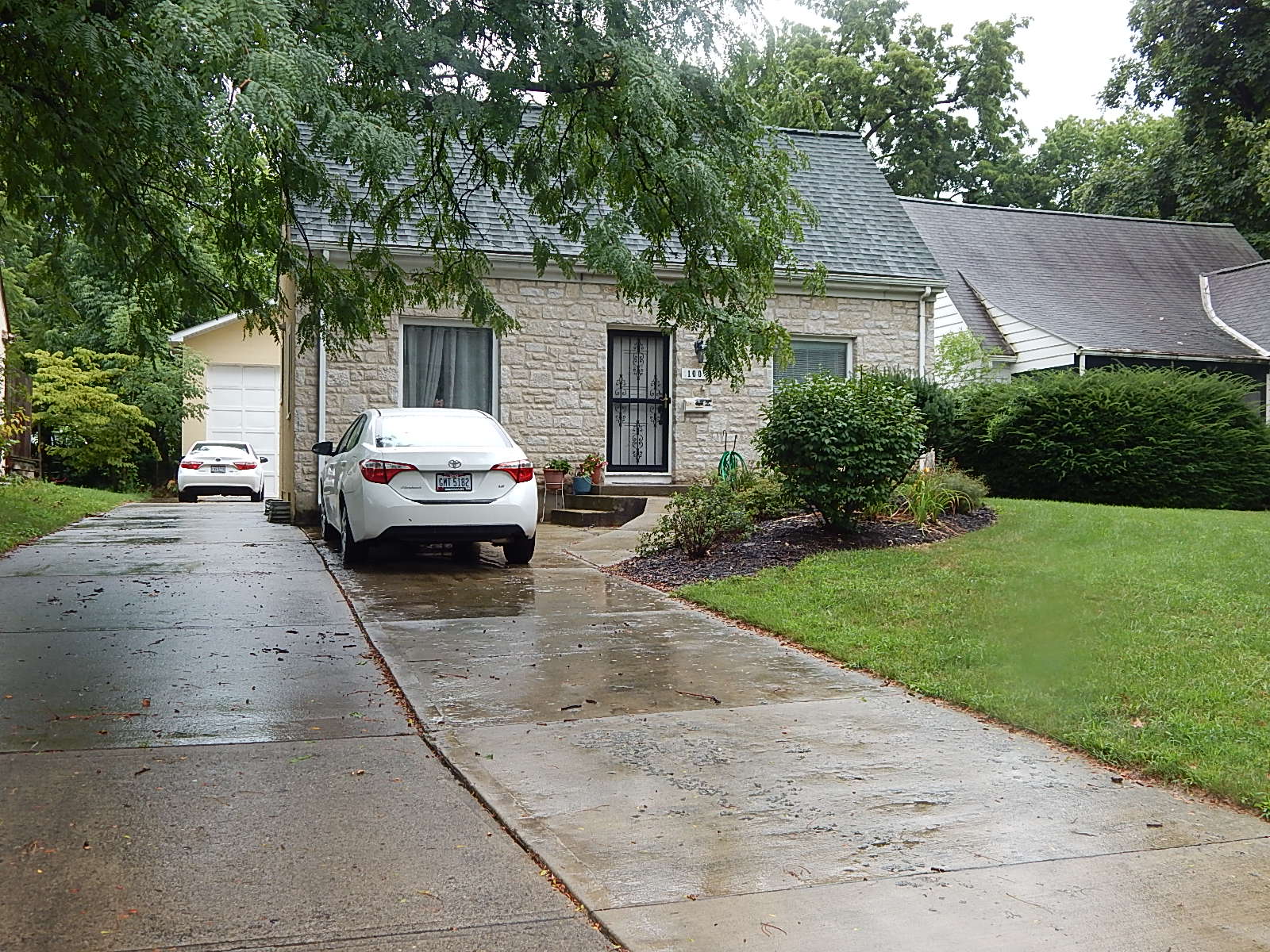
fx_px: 1247
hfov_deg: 54.0
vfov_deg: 41.8
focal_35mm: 34
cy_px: 476
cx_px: 635
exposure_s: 1/200
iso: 125
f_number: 3.3
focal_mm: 6.1
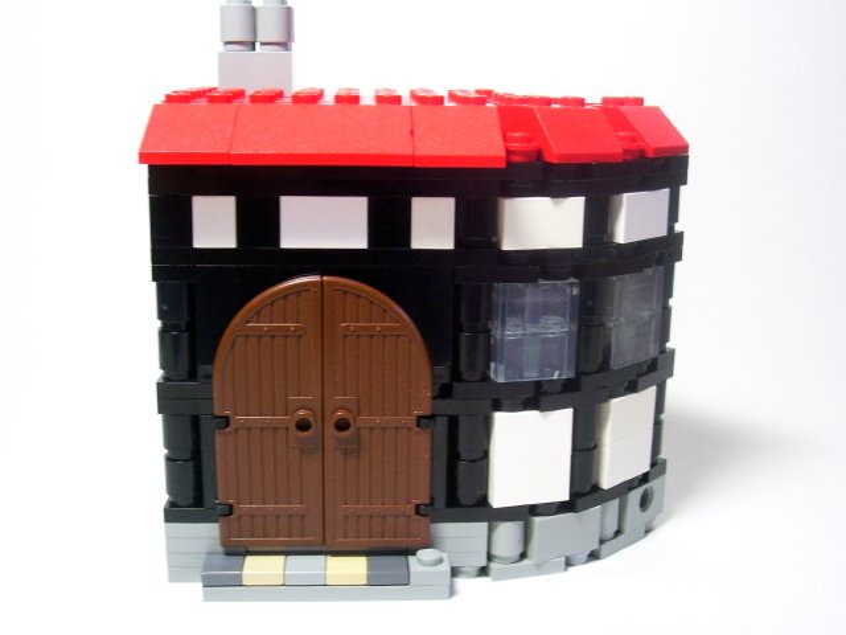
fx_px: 1026
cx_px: 423
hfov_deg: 44.8
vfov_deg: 34.3
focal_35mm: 42
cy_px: 318
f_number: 3
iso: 160
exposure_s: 1/20
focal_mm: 7
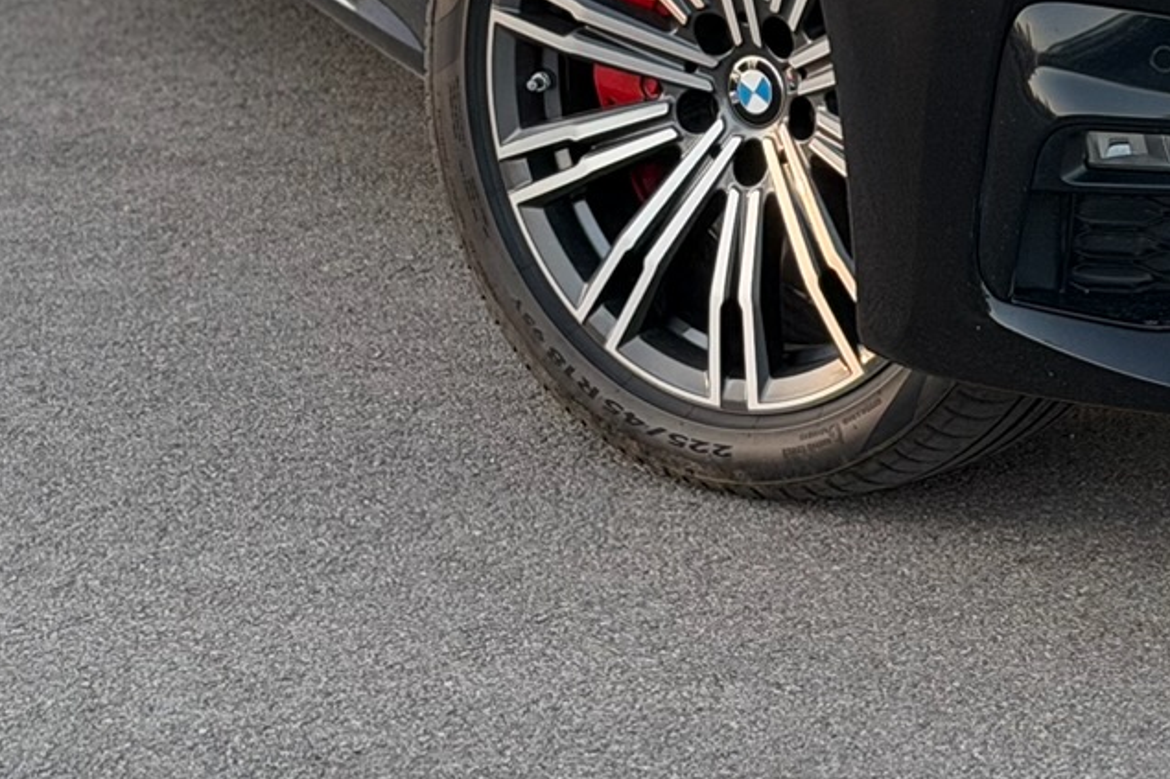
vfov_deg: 8.4
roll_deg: +0.3
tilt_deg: -9.5
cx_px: 1222
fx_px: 5231
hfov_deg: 12.6
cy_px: -308
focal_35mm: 161
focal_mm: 6.76
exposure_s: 1/222
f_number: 1.78
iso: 64
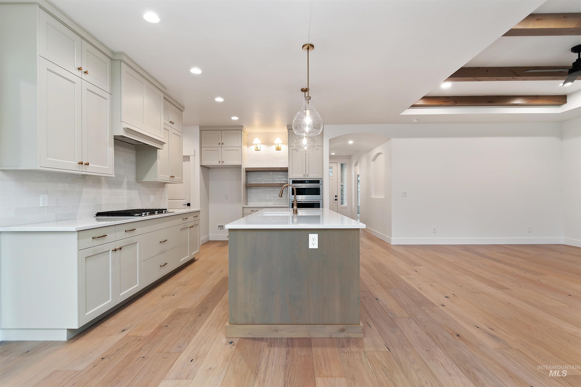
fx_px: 274
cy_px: 194
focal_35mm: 17
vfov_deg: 70.4
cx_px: 290
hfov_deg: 93.3
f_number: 6.3
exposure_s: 1/1.25
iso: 320
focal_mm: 11.5
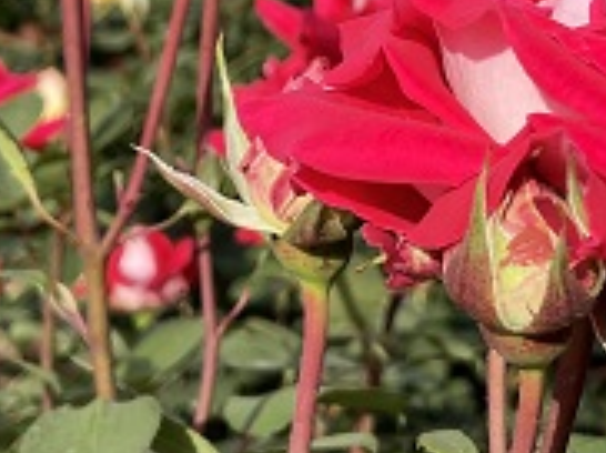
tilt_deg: -8.0
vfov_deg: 13.8
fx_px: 1801
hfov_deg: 19.0
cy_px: -133
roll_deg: -0.5
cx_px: 463
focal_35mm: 103
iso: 32
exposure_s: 1/2433
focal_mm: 5.1
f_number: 1.6
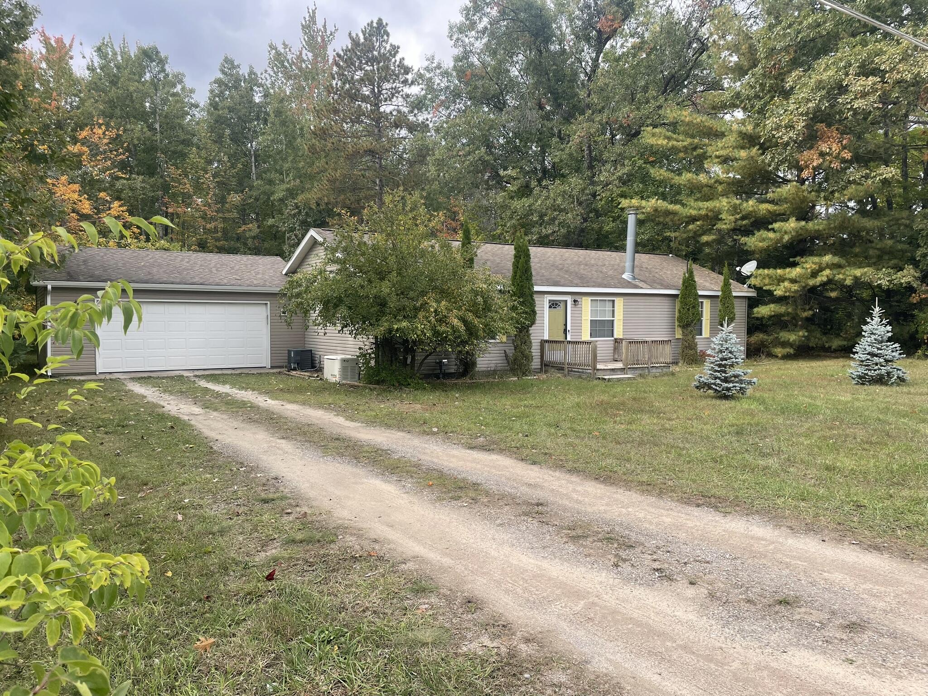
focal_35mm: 26
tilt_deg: -1.8
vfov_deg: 53.1
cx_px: 464
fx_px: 697
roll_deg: +0.4
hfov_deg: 67.3
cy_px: 348
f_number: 1.6
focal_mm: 4.2
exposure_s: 1/910
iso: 32
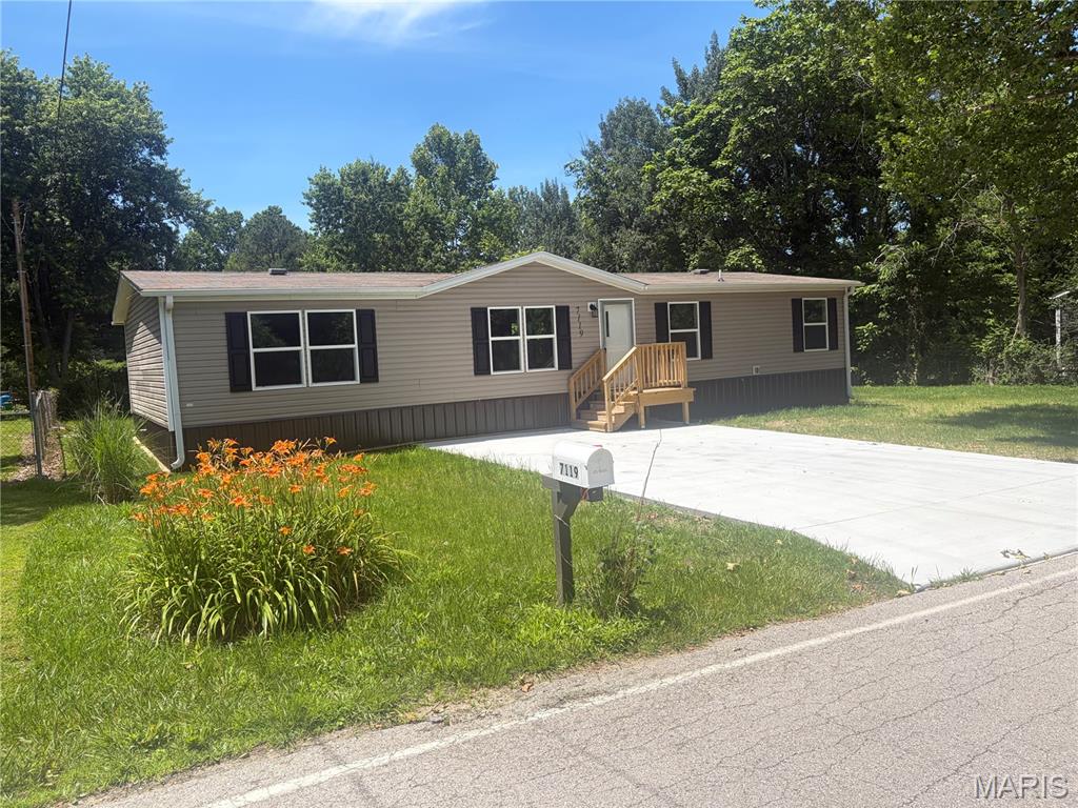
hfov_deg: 67.3
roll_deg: +3.2
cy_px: 404
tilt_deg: -2.6
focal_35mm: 26
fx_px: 810
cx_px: 539
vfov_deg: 53.1
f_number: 1.6
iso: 50
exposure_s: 1/2985
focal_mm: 5.96
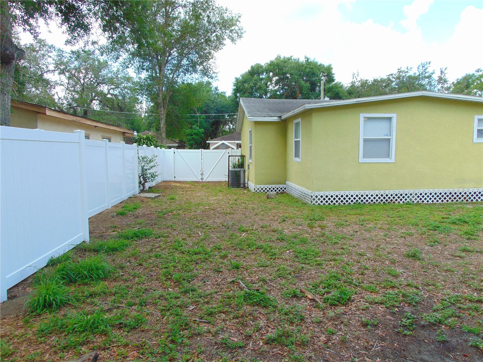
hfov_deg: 69.4
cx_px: 242
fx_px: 349
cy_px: 181
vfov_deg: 54.9
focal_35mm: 25
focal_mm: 4.5
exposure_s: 1/60
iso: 80
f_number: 7.7
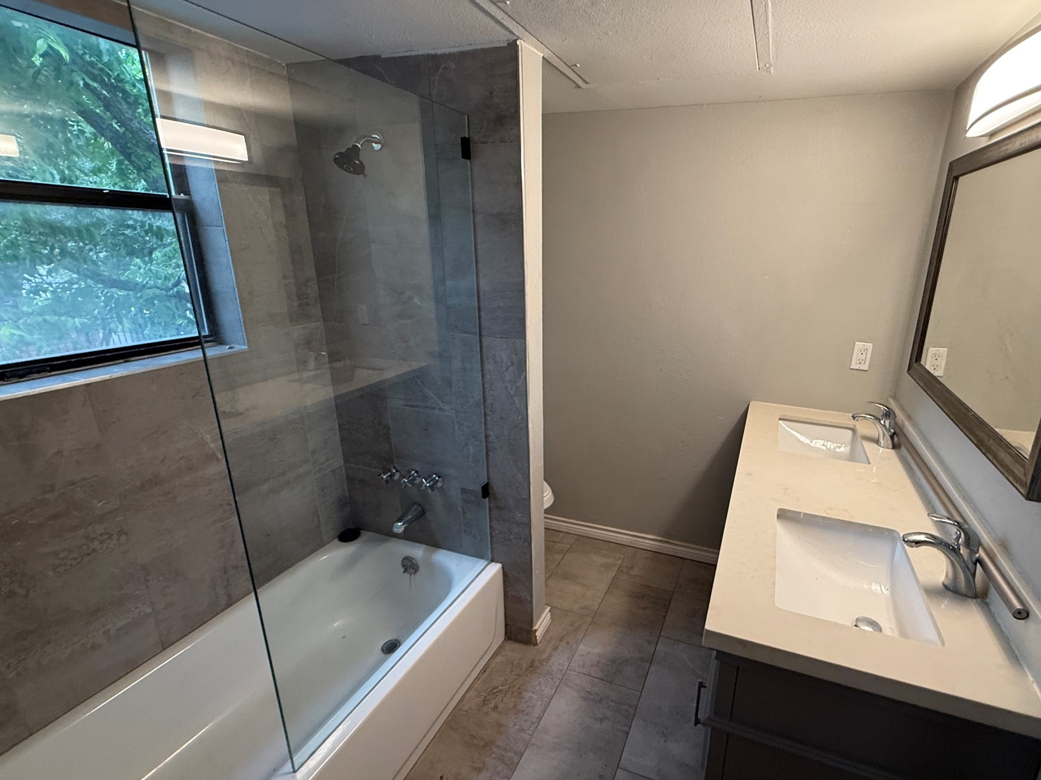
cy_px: 398
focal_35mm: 17
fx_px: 511
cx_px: 599
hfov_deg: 90.4
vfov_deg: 74.7
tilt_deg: -16.8
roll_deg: -1.4
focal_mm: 2.22
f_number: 2.2
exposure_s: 1/60
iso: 250
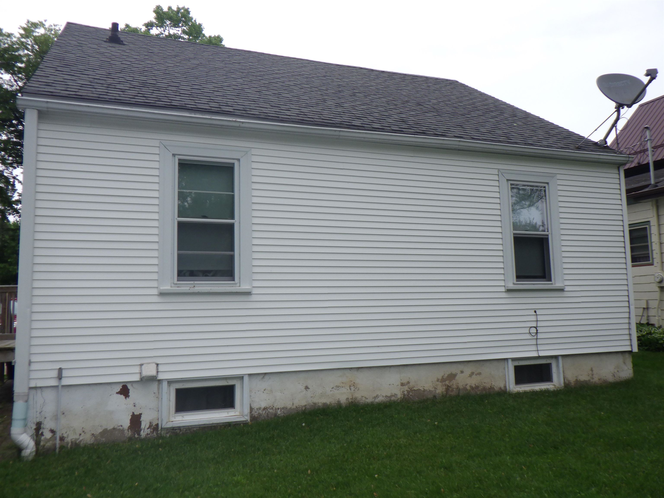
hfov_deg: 63.4
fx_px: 537
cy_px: 249
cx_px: 332
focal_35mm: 28
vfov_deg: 49.7
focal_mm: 5
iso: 125
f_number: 3.5
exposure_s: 1/500
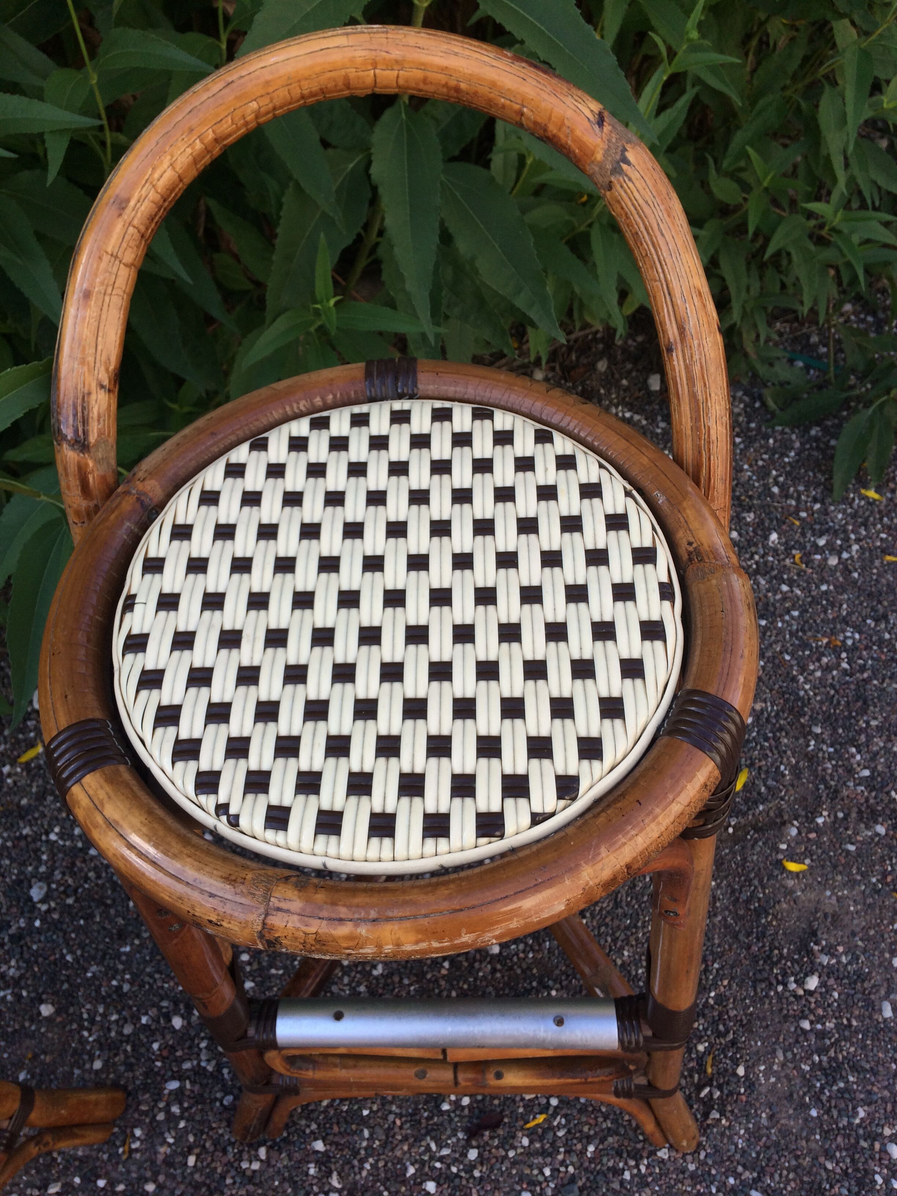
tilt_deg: -53.7
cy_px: 598
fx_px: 1002
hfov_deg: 48.2
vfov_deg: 61.7
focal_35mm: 29
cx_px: 448
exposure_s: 1/466
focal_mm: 4.15
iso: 32
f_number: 2.2
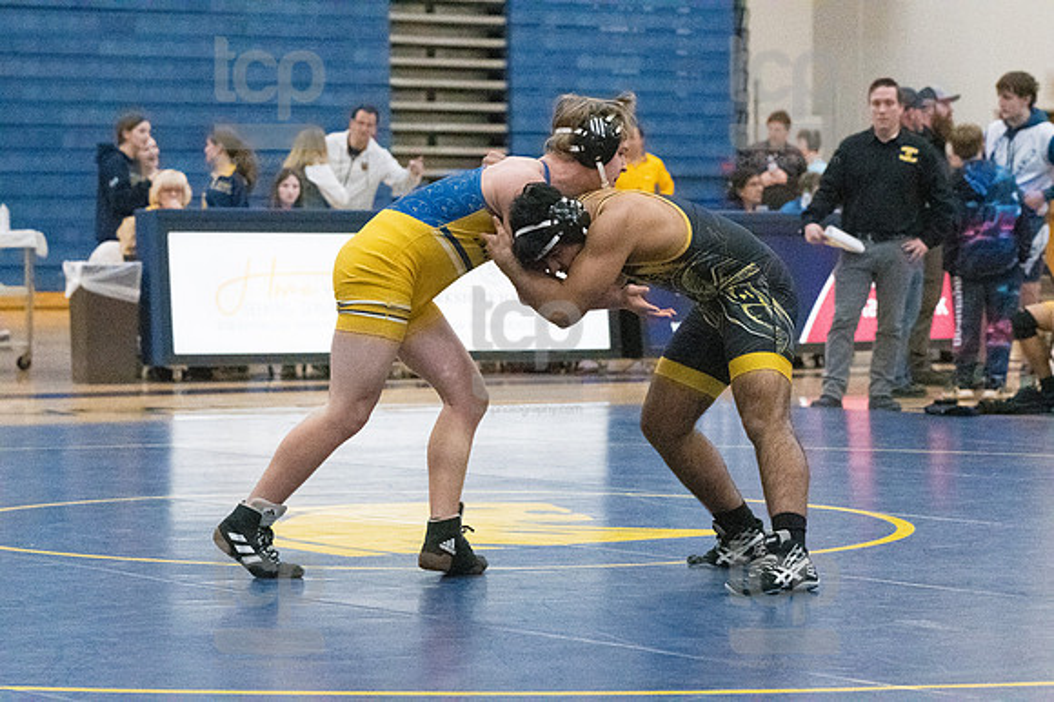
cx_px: 527
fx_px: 4038
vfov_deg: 9.9
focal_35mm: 138
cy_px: 351
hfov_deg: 14.9
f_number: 4.5
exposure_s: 1/1000
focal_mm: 92
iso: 8000
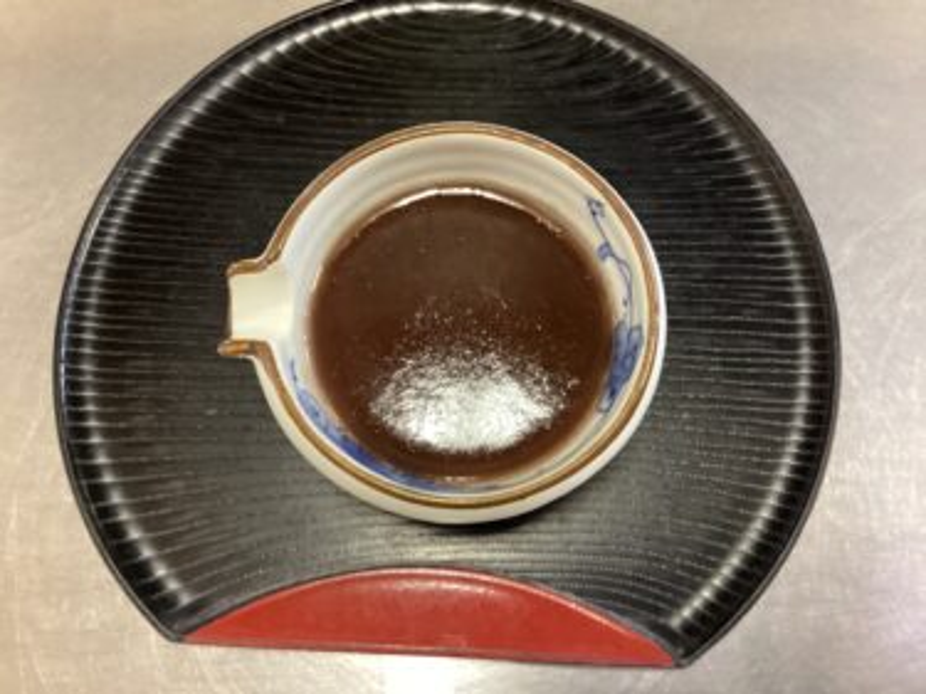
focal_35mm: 31
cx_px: 463
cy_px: 347
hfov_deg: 58.4
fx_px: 829
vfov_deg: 45.4
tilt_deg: -76.5
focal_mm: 3.3
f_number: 2.4
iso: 400
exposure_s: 1/30
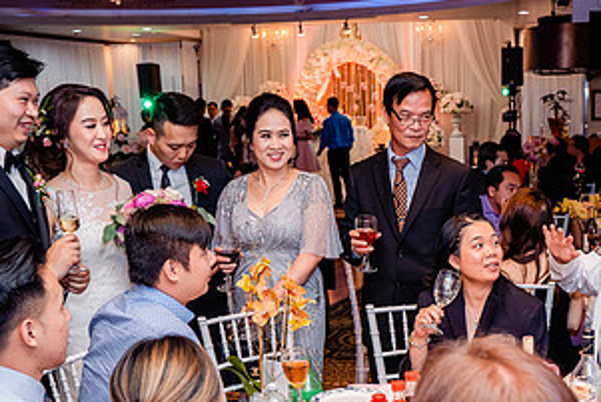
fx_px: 902
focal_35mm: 54
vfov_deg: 24.4
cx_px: 429
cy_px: 363
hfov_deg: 36.2
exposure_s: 1/250
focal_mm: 28
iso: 1250
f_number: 4.5
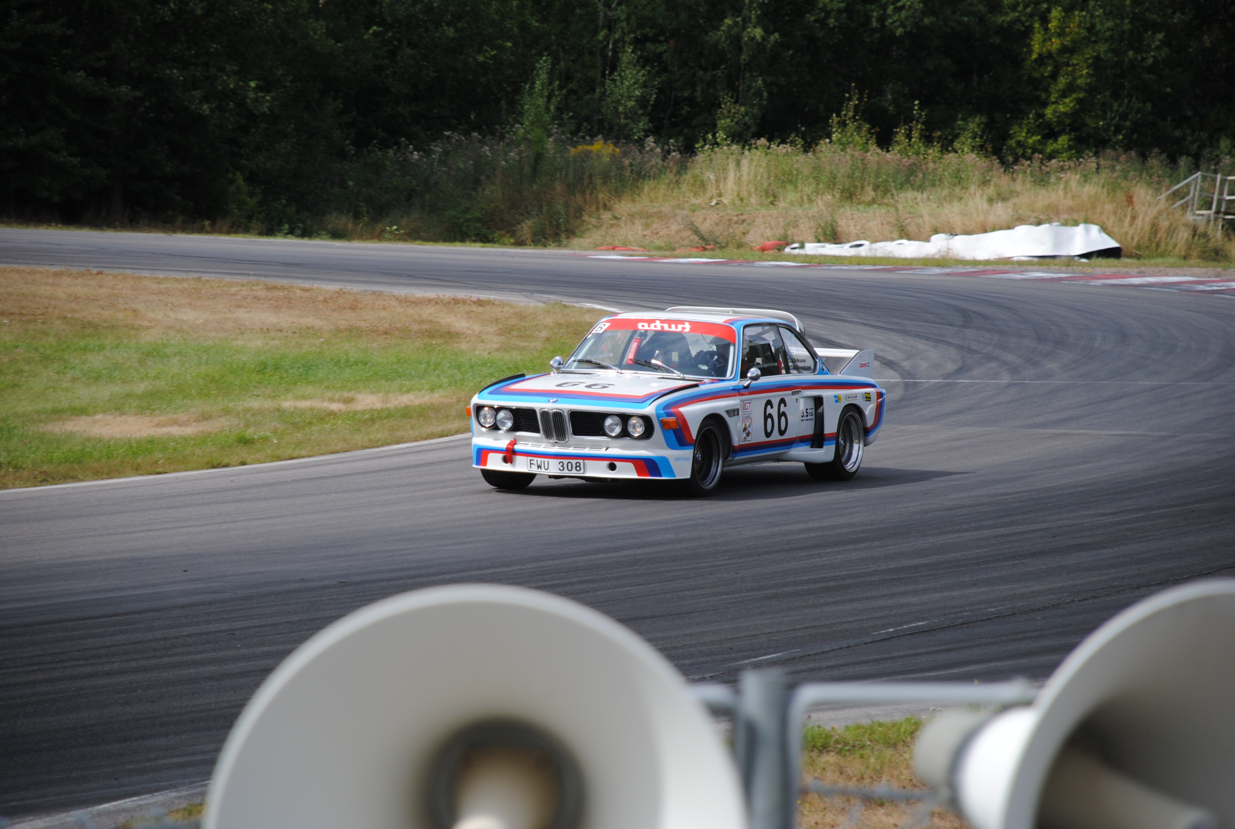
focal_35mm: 202
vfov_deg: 6.8
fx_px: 6961
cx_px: 618
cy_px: 414
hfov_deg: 10.1
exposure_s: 1/500
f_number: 5.6
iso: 125
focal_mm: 135
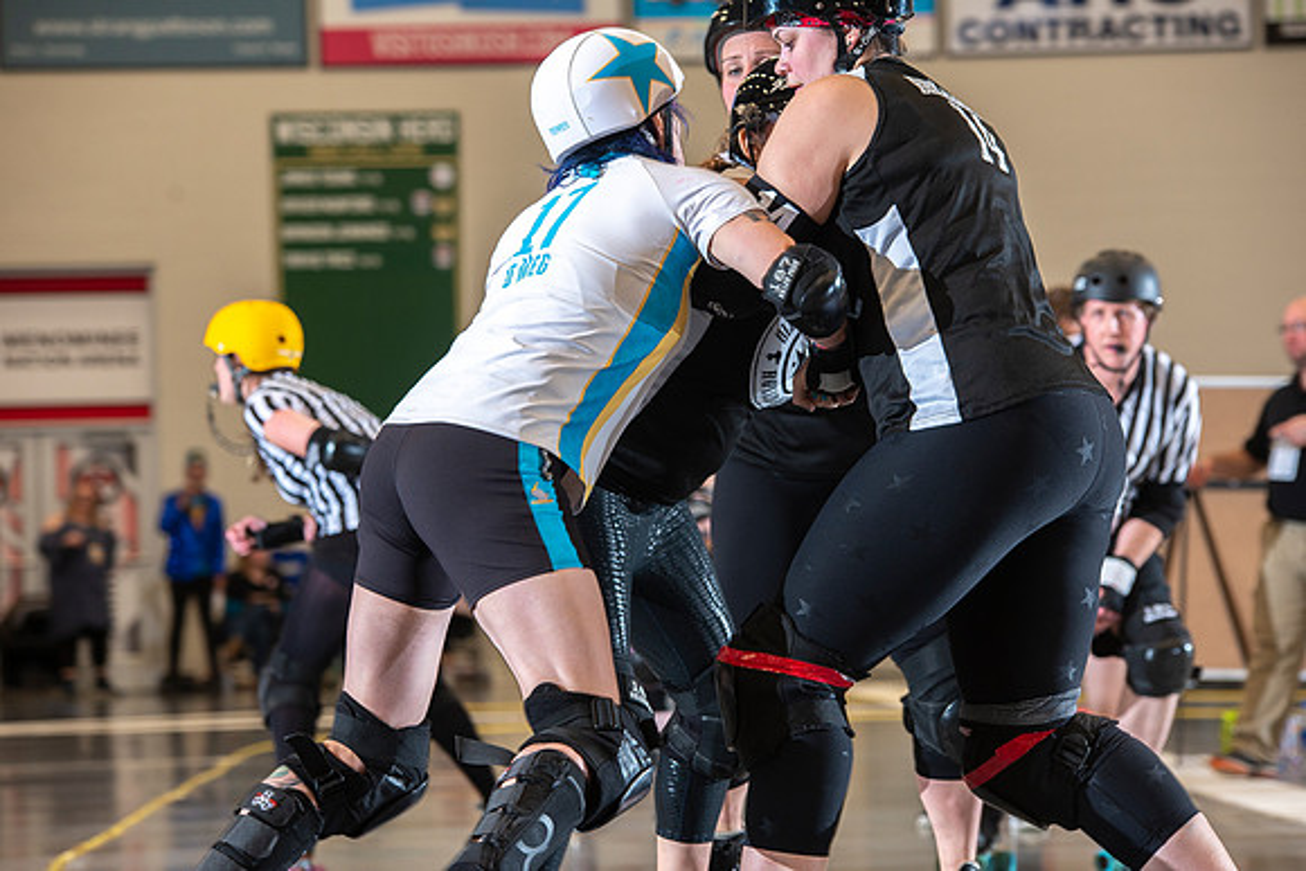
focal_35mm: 140
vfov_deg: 9.8
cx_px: 653
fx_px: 5080
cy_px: 436
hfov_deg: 14.7
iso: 500
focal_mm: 140
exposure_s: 1/160
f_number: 5.6
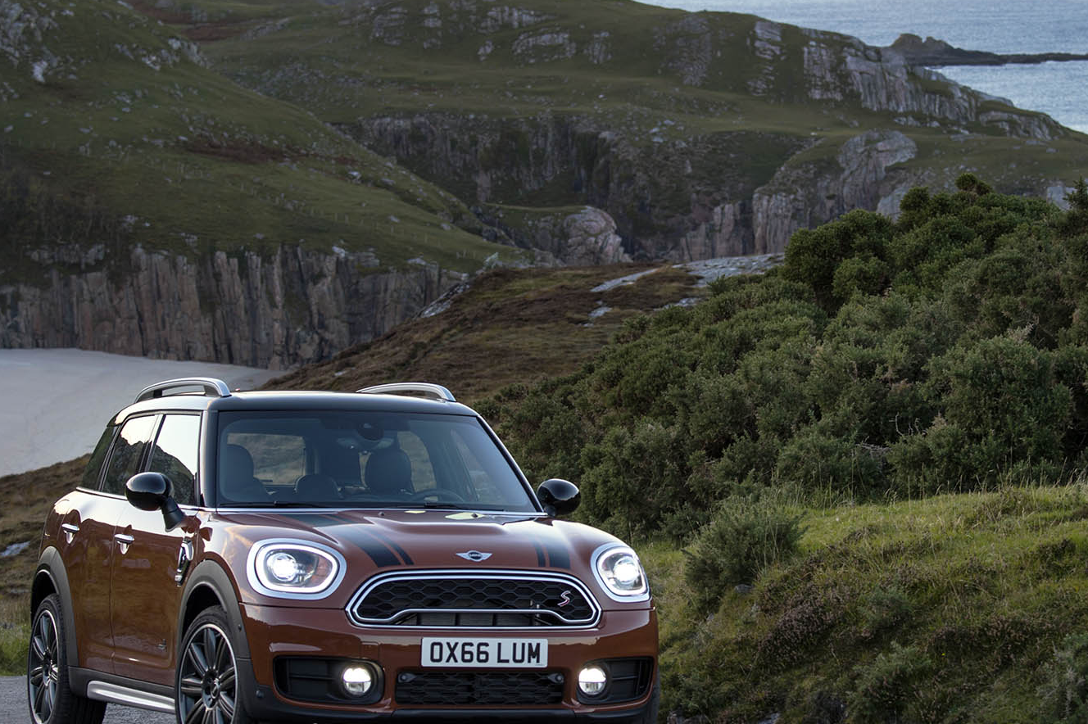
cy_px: 396
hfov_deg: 12.9
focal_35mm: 159
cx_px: 614
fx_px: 4803
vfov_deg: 8.6
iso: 250
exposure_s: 1/60
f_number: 6.3
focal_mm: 110
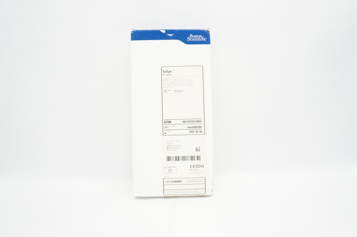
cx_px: 178
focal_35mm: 27
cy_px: 118
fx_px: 267
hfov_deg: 67.4
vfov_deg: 47.8
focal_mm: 18
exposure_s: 1/80
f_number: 5
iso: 800
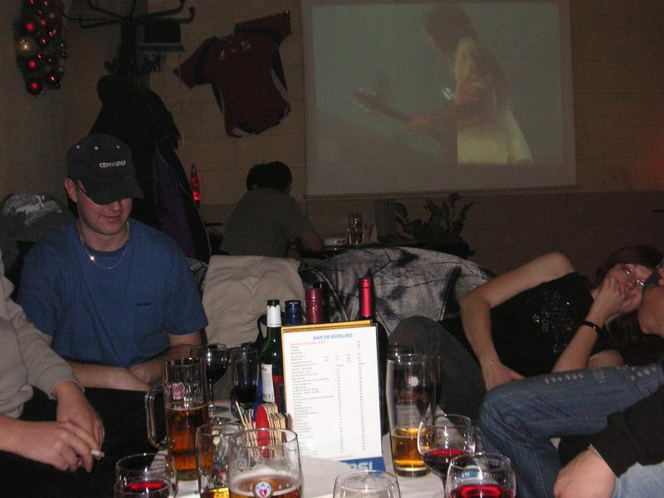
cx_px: 332
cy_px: 249
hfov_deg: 42.9
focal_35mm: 44
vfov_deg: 32.9
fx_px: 844
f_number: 3.1
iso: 160
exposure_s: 1/45
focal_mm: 7.3
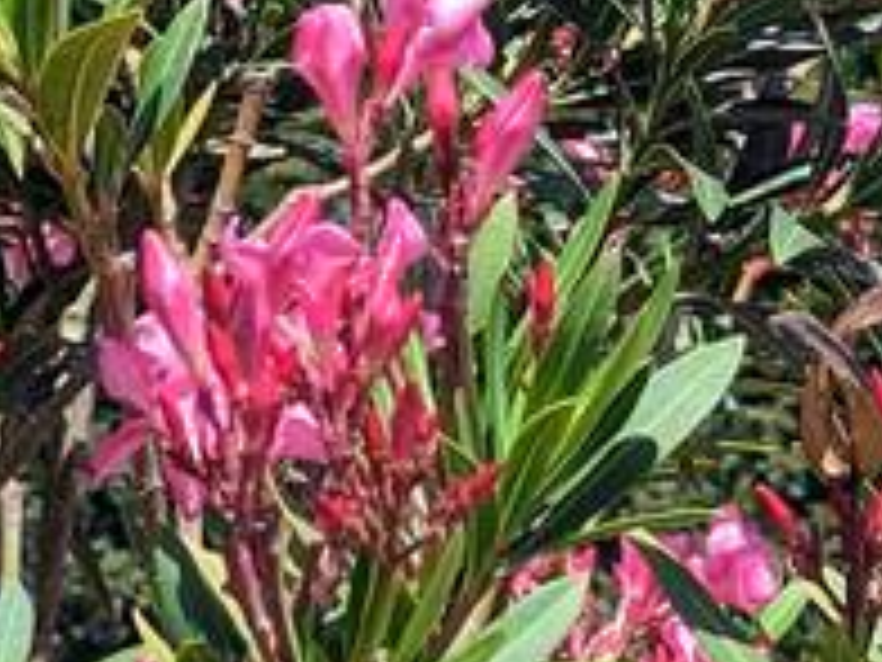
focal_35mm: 176
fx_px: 4484
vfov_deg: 8.4
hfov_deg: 11.2
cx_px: 459
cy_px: 162
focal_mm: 6.8
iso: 42
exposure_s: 1/1808
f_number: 1.9
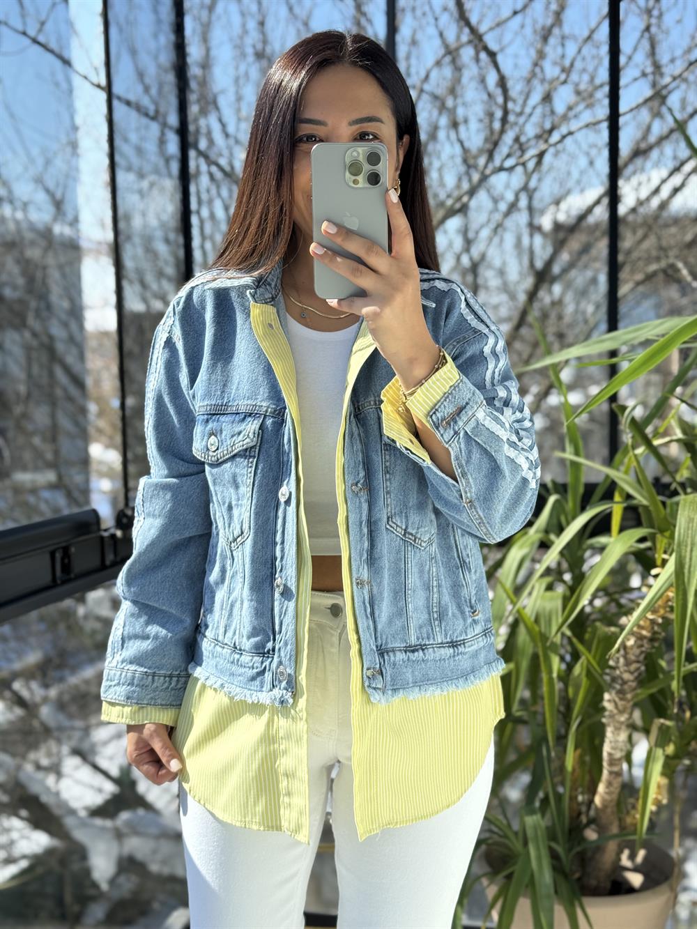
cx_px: 348
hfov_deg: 30.3
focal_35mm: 48
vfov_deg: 39.7
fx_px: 1288
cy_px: 464
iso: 64
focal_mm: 6.76
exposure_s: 1/980
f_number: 1.78
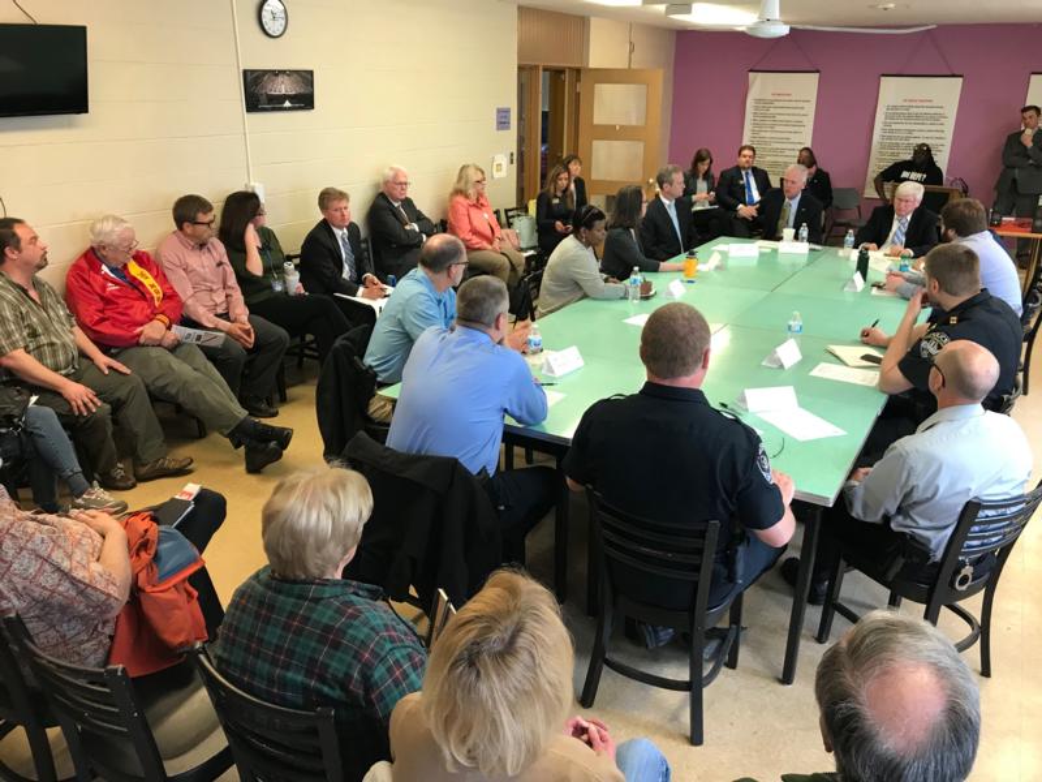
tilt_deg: -18.9
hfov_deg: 63.4
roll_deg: -1.1
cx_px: 521
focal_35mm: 28
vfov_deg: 49.7
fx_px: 843
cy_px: 391
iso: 40
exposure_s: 1/17
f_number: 1.8
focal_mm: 3.99
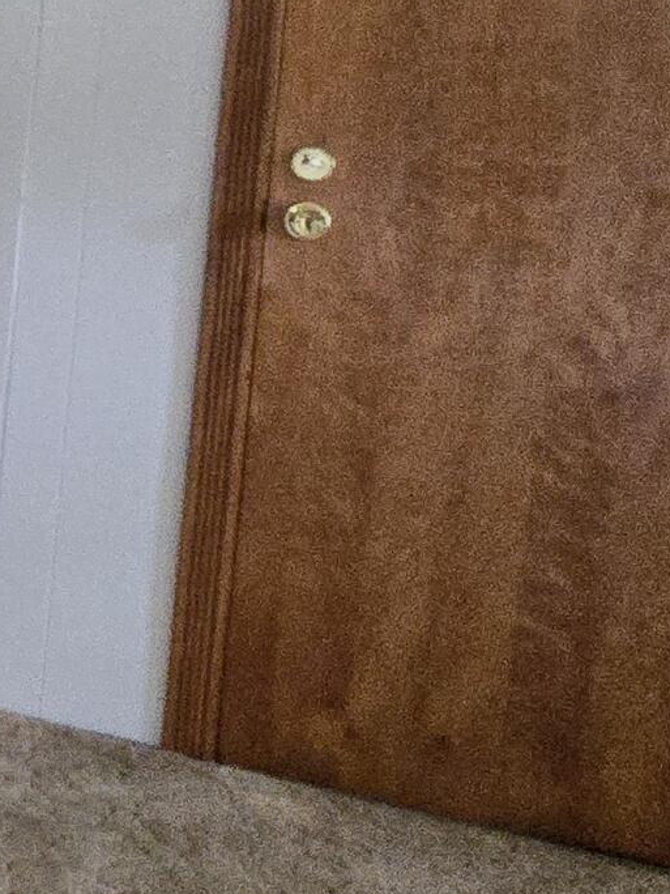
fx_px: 1471
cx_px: -707
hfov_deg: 17.4
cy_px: 78
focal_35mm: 57
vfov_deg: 32.0
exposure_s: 1/60
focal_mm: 2.2
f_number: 2.2
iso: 1000
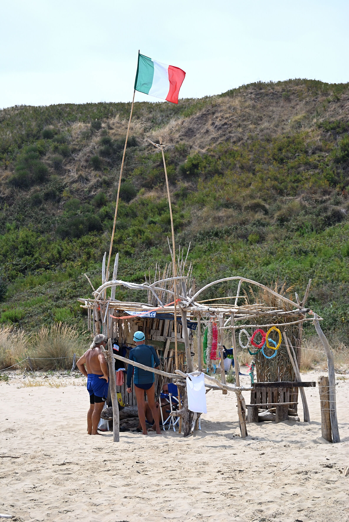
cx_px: 174
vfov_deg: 24.6
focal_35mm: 82
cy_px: 261
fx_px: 1196
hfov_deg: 16.6
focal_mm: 55
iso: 100
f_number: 6.3
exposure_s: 1/400
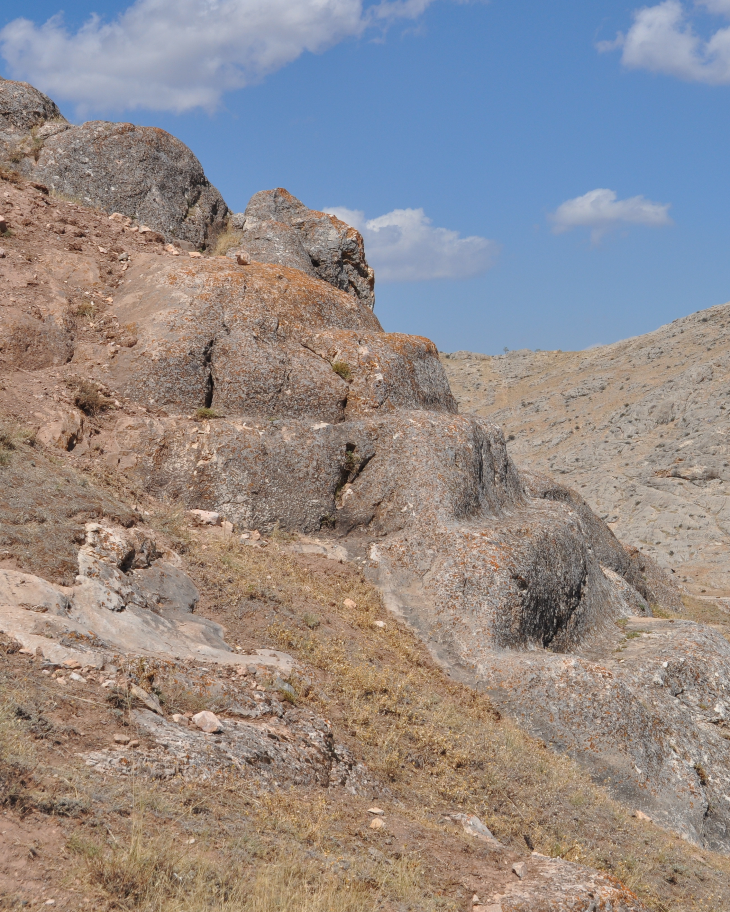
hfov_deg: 22.1
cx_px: 613
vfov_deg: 27.9
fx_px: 1836
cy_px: 457
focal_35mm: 68
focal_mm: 32
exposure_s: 1/400
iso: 200
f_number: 10
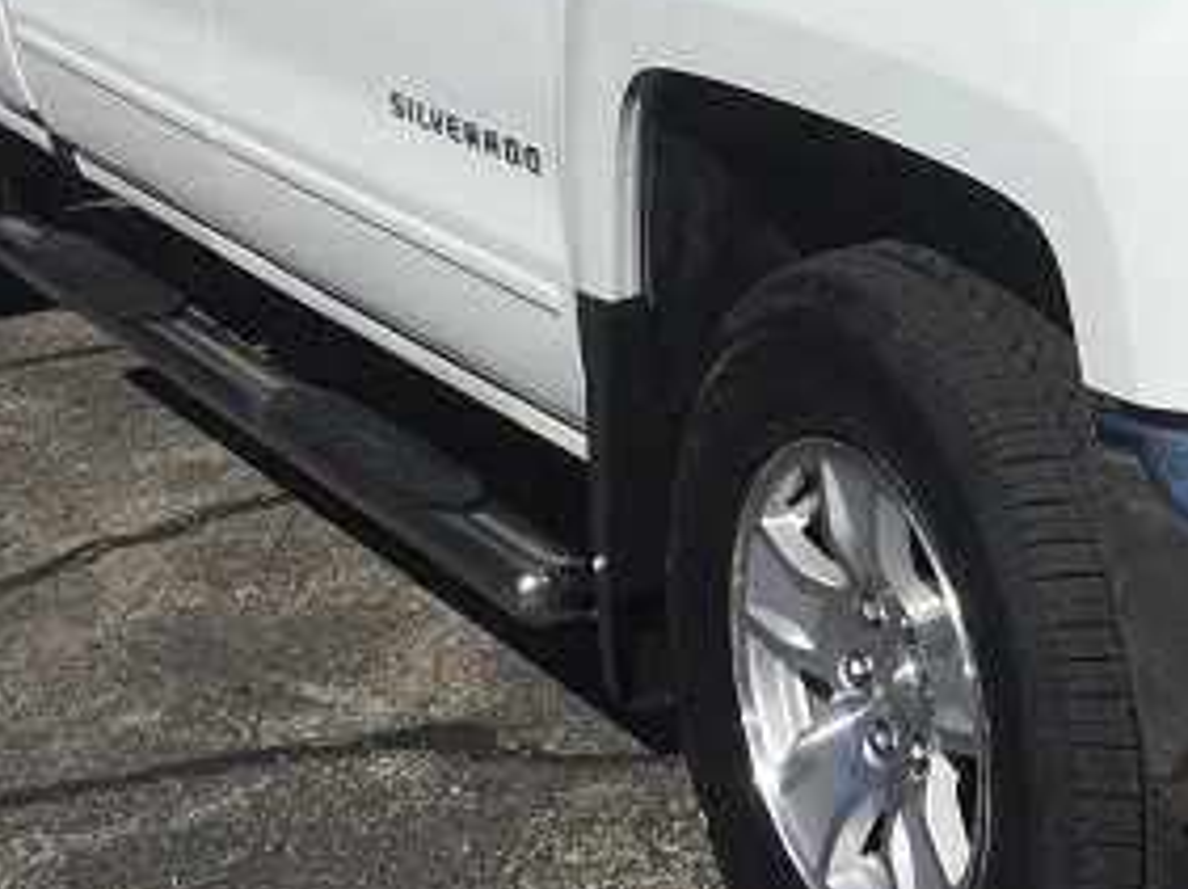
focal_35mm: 88
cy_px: 194
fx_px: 3018
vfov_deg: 16.6
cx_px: 1239
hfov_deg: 21.4
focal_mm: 3.3
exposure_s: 1/3704
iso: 25
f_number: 2.4
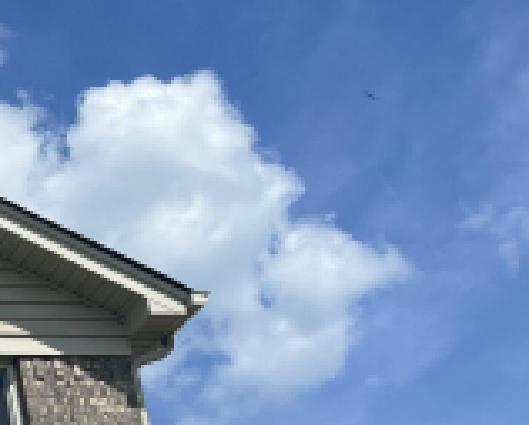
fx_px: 1678
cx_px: -564
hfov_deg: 14.5
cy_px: 663
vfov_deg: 13.5
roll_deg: +2.7
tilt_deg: +19.8
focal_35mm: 107
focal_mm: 5.1
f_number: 1.6
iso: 50
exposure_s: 1/4854
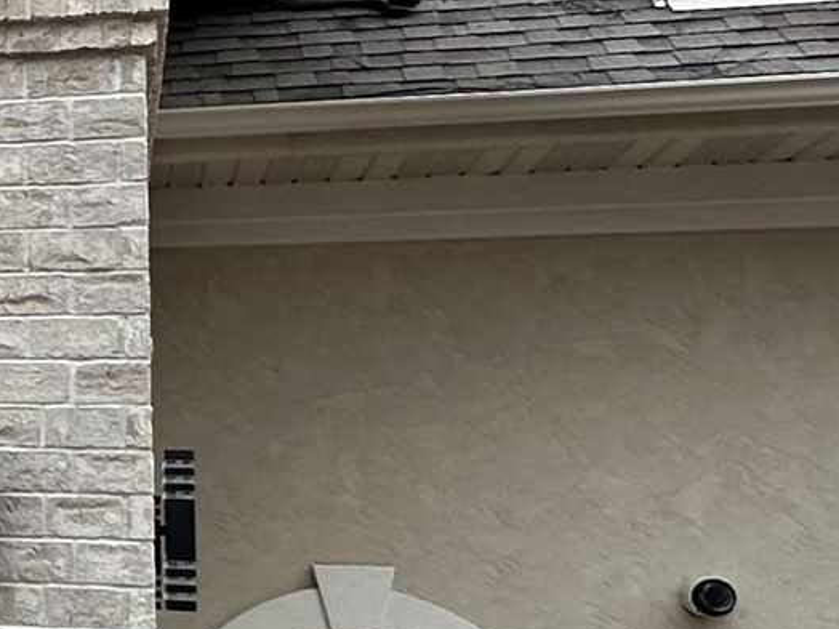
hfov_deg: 18.0
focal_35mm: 82
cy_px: 344
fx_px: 1987
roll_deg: -2.1
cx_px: -746
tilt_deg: +6.7
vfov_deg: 18.0
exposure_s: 1/188
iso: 40
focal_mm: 2.22
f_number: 2.2
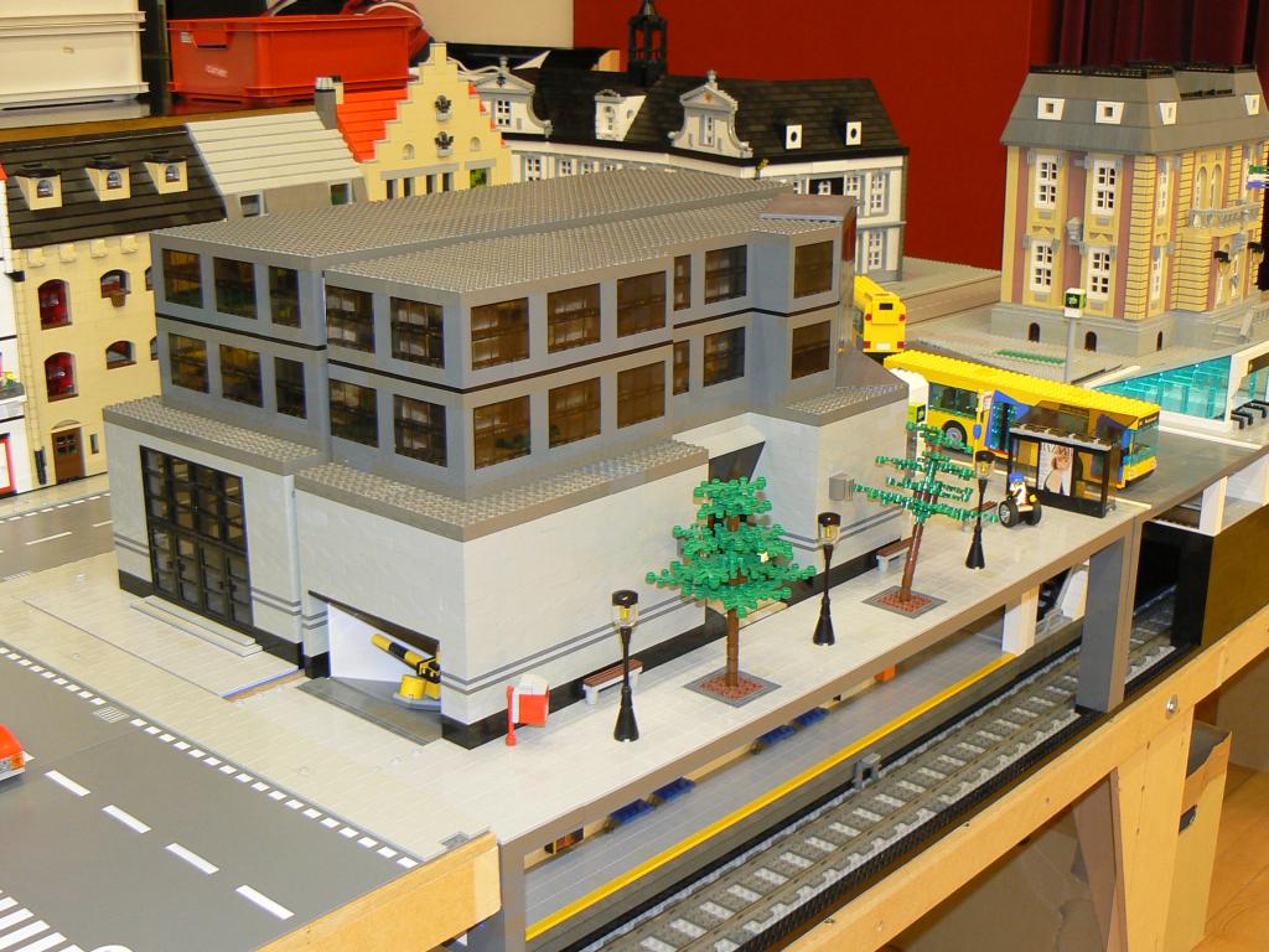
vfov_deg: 33.6
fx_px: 1576
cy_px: 476
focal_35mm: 43
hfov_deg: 43.9
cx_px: 634
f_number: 2.8
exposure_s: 1/8
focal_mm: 6
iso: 100
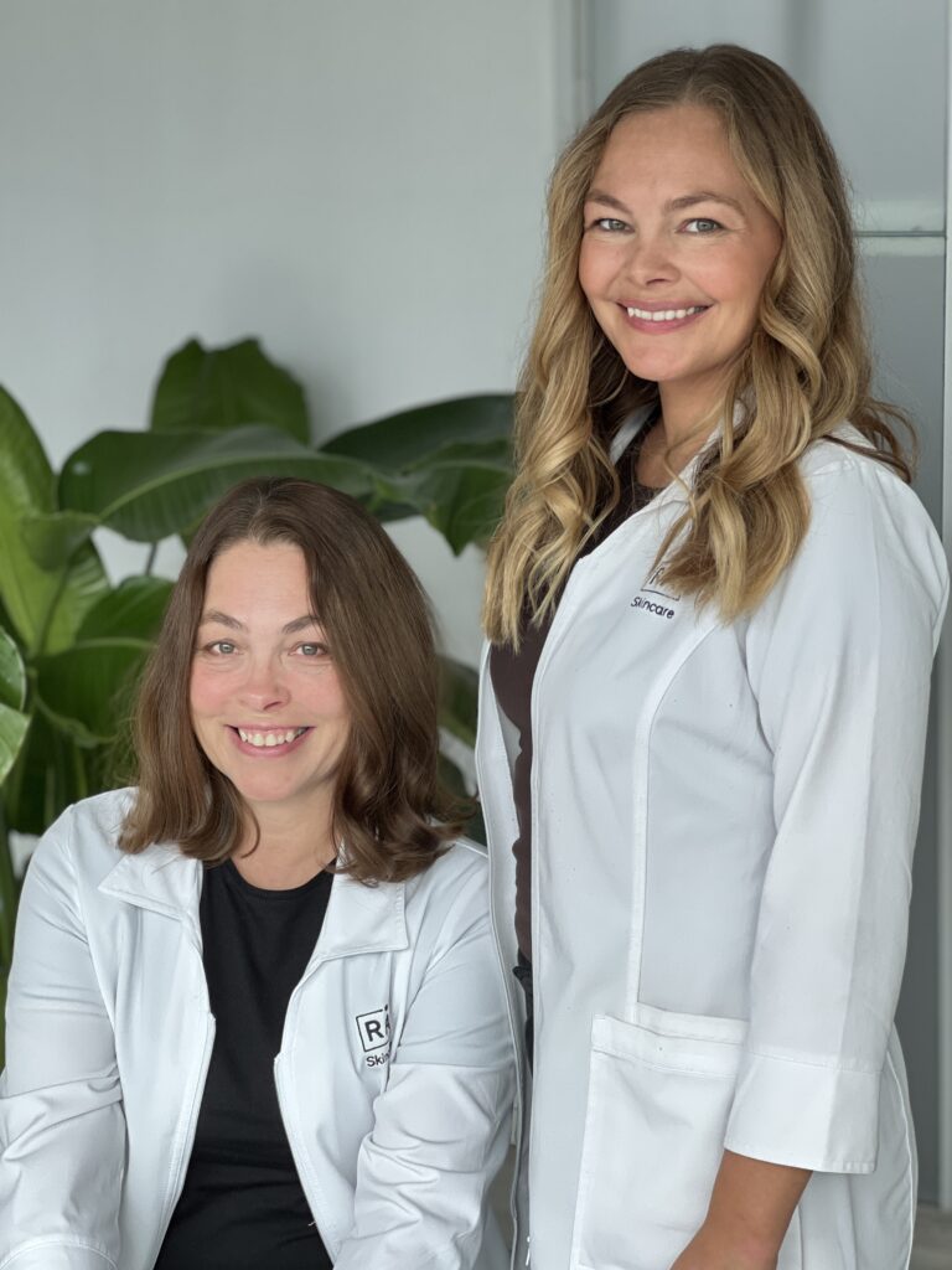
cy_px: 635
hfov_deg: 19.1
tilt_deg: -8.7
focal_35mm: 77
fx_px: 2824
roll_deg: +0.6
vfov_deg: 25.3
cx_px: 476
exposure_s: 1/121
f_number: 2.8
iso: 160
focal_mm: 9
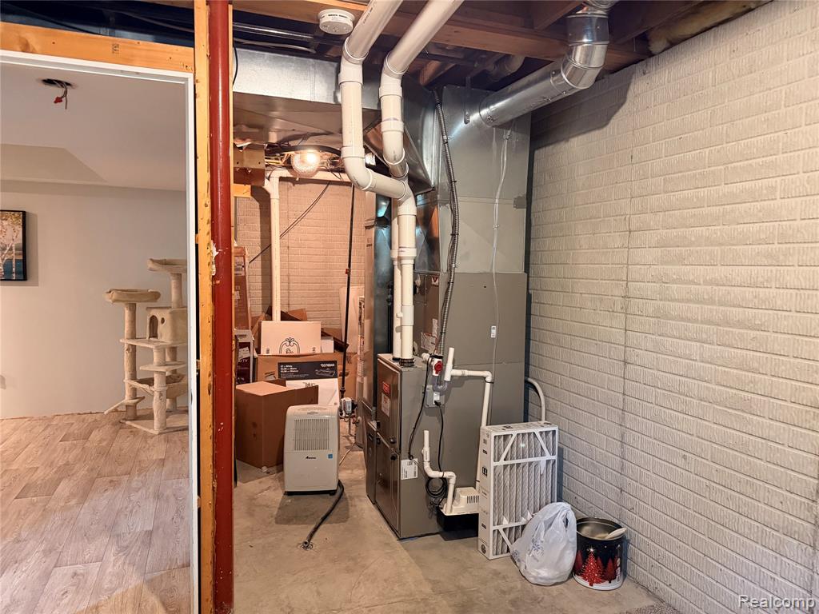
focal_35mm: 24
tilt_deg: -3.2
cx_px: 410
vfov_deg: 56.8
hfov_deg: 71.6
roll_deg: -1.0
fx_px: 568
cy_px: 307
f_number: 1.78
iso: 800
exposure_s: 1/60
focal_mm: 6.76
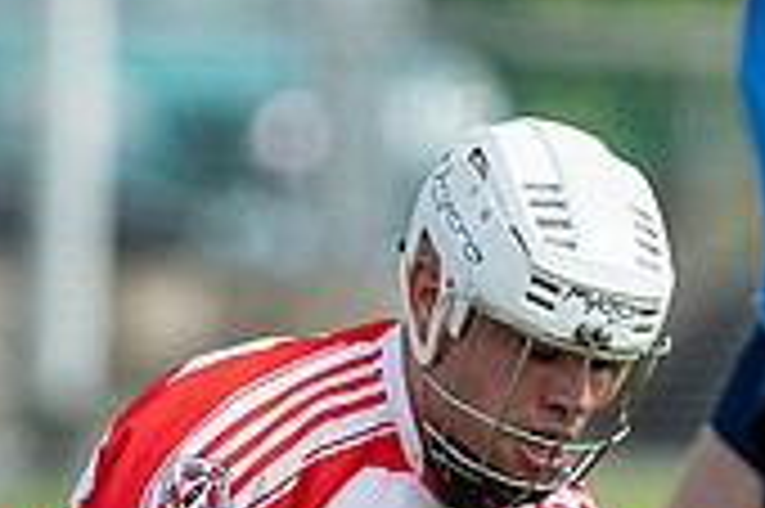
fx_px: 32608
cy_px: 798
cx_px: 572
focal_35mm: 1536
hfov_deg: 1.3
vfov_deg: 0.9
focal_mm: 300
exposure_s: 1/1600
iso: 100
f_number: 2.8
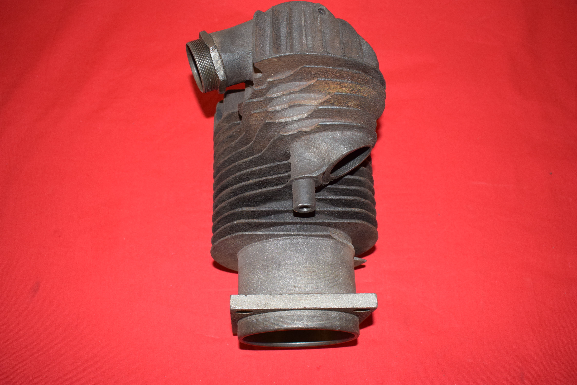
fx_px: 553
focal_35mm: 34
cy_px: 192
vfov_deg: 38.4
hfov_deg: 55.1
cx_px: 288
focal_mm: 23
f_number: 5
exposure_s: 1/160
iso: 1250
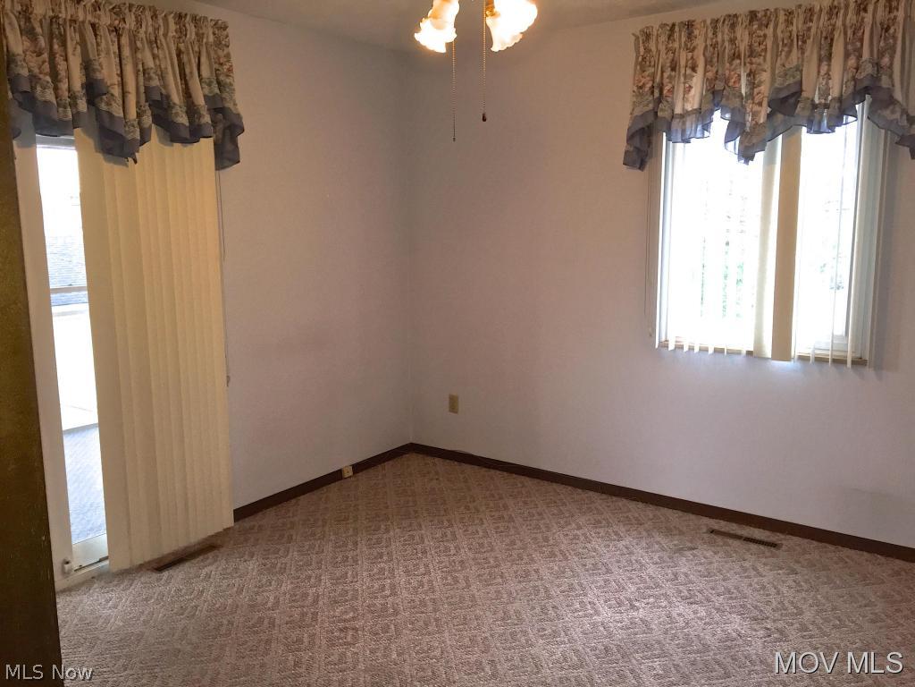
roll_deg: +0.4
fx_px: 767
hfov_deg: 61.7
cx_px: 458
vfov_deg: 48.2
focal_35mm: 29
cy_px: 344
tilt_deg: -8.7
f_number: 2.2
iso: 64
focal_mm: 4.15
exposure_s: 1/30
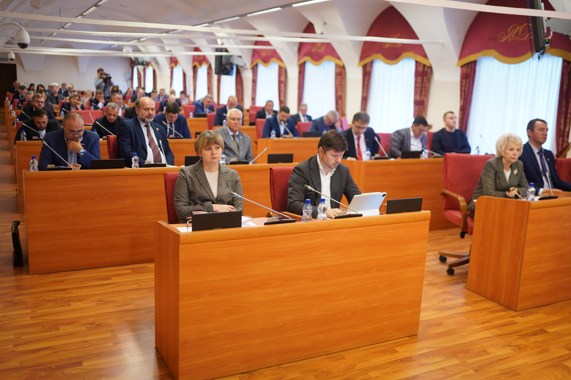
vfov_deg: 37.9
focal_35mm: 35
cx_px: 286
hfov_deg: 54.4
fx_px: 555
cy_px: 190
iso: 500
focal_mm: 35
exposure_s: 1/160
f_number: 1.4
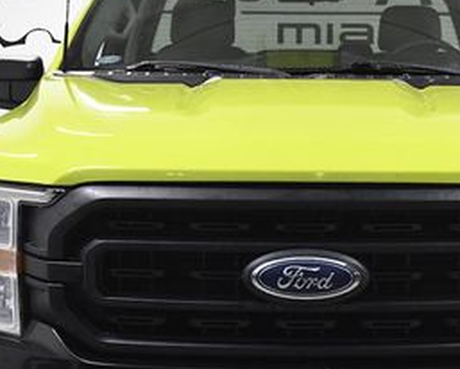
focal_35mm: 84
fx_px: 1144
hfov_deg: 22.6
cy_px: 218
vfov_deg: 18.3
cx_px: 324
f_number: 4.5
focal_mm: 24
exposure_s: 1/500
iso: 2500
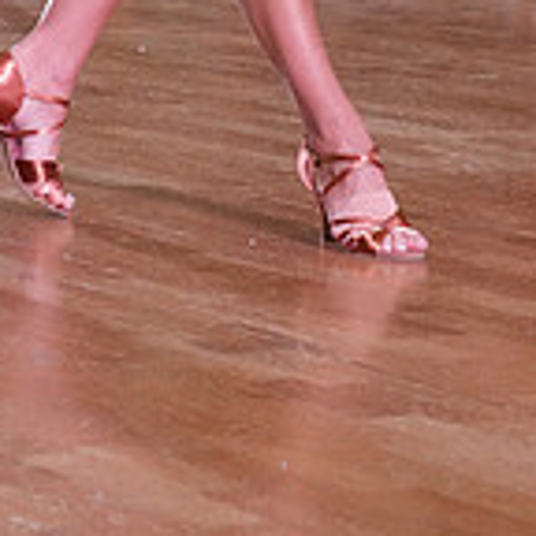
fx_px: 3539
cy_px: -514
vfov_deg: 8.3
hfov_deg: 8.6
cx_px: -50
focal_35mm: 202
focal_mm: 59
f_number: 5.6
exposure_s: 1/320
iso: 5000
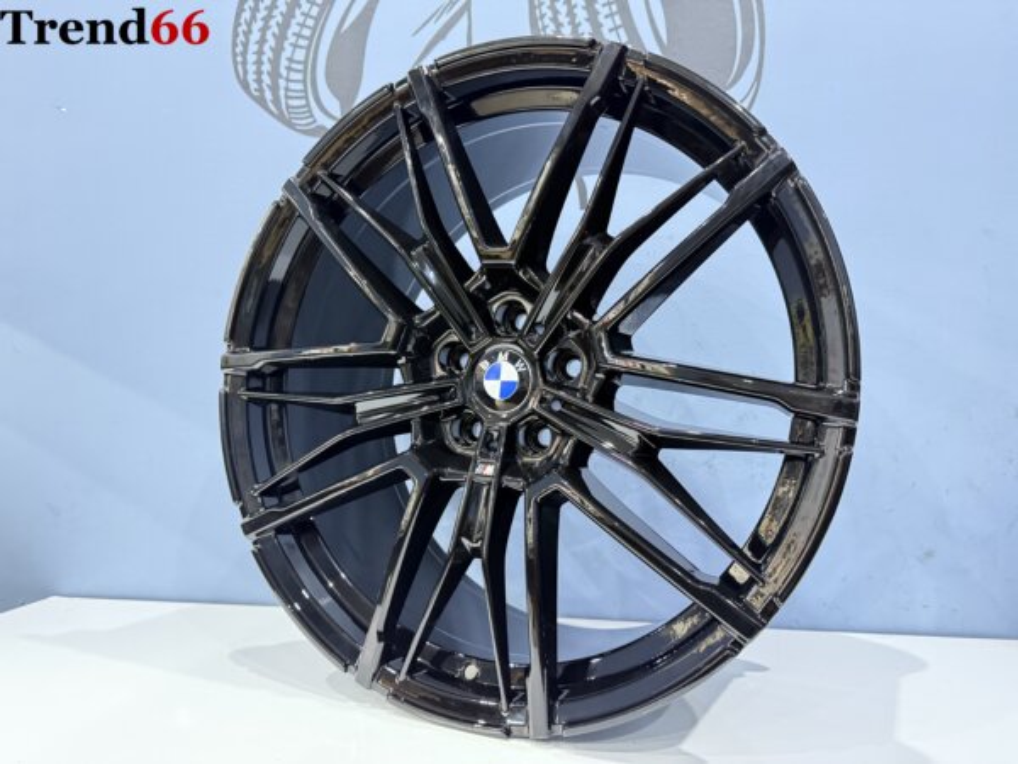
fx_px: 706
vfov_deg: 56.8
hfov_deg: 71.6
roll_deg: -1.4
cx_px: 509
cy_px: 382
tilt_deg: +3.6
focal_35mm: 24
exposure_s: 1/25
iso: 1600
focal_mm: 6.76
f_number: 1.78
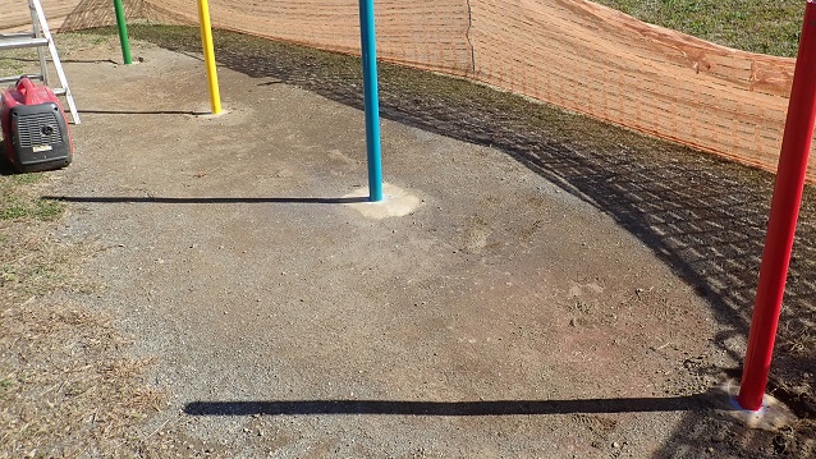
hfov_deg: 60.9
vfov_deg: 36.4
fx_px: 692
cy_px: 162
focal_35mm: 32
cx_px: 449
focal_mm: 4.5
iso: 100
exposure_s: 1/125
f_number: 8
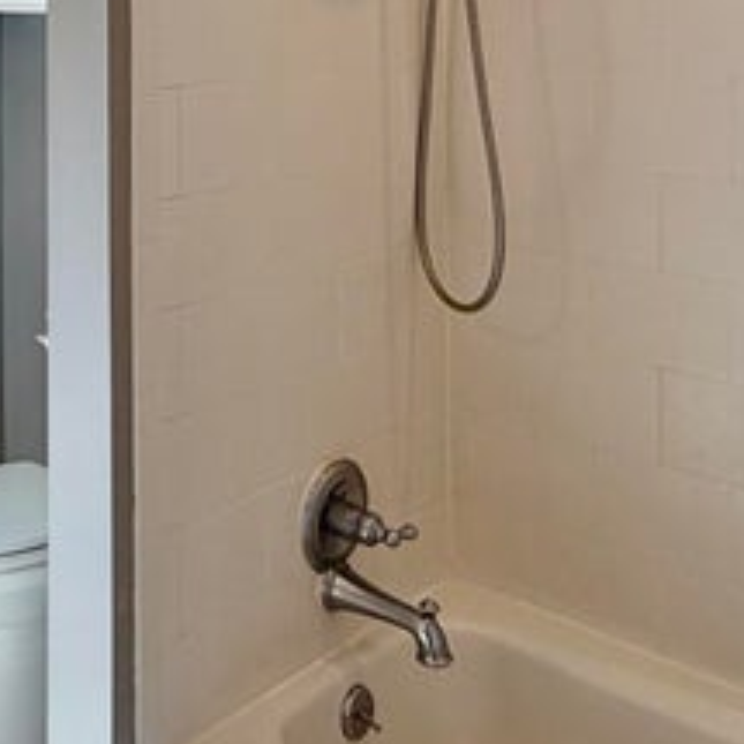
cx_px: -40
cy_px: -3
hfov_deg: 31.4
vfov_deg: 31.9
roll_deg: +0.9
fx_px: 1192
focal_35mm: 49
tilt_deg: +0.2
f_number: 2.2
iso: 64
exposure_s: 1/120
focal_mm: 2.22
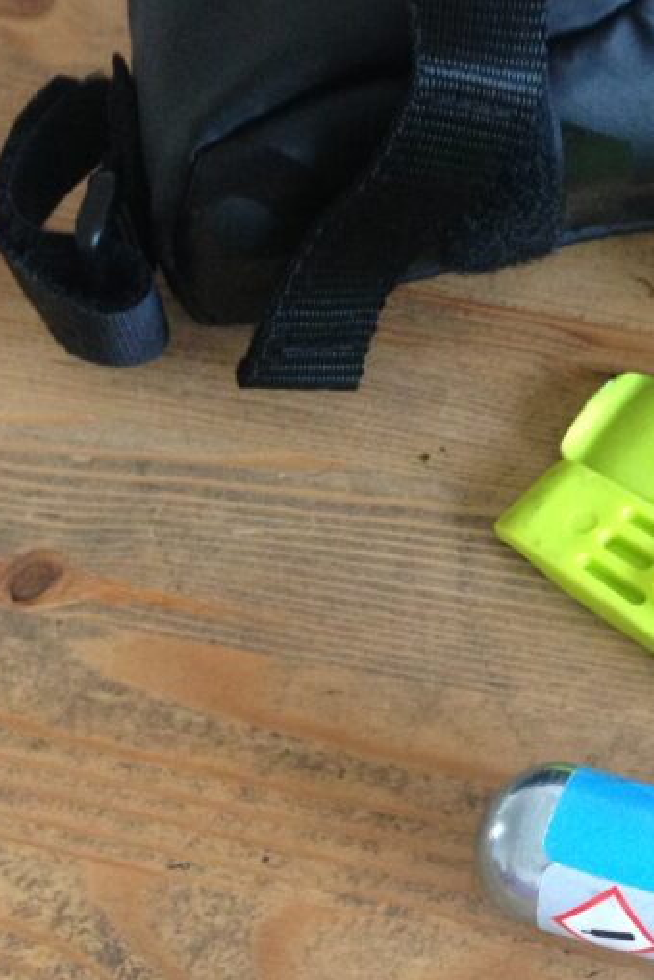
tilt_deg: -55.7
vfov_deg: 29.2
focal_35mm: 69
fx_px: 1878
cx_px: 839
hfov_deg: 18.5
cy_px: 429
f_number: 2.4
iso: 250
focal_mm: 4.12
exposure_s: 1/20
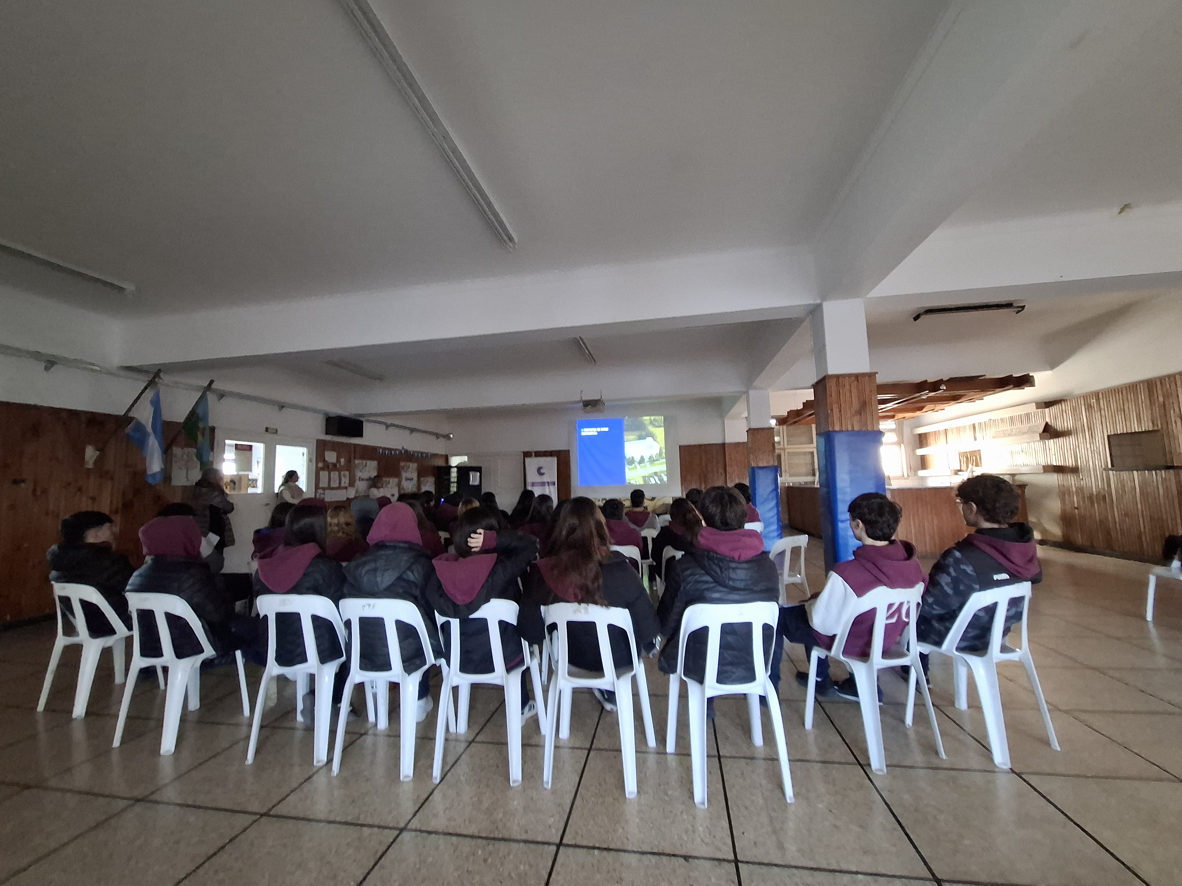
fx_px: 444
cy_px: 443
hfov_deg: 106.2
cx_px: 591
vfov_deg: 89.9
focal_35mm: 13
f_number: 2.2
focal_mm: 1.74
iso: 400
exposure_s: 1/25
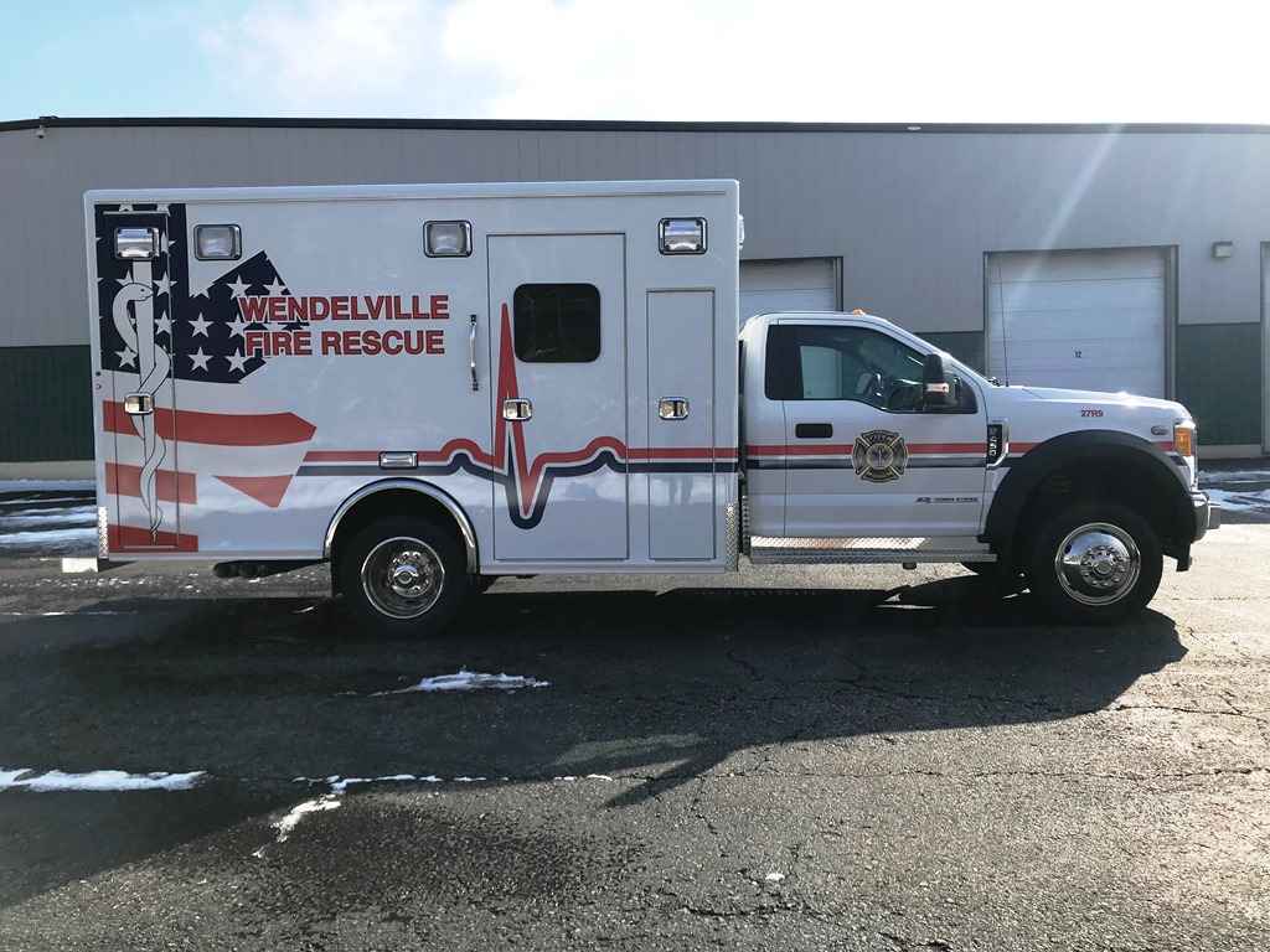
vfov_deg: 49.7
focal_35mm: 28
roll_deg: +1.6
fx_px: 1027
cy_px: 476
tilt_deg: -0.5
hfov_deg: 63.4
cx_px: 635
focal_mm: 3.99
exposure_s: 1/2398
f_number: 1.8
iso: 20
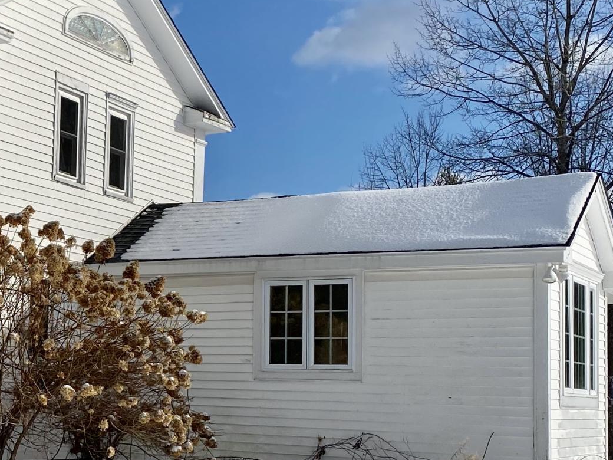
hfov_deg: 24.3
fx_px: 1328
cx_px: -55
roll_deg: -1.7
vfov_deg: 19.6
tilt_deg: +3.7
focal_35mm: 75
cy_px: 307
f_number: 1.8
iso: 32
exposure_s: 1/6098
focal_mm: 4.25
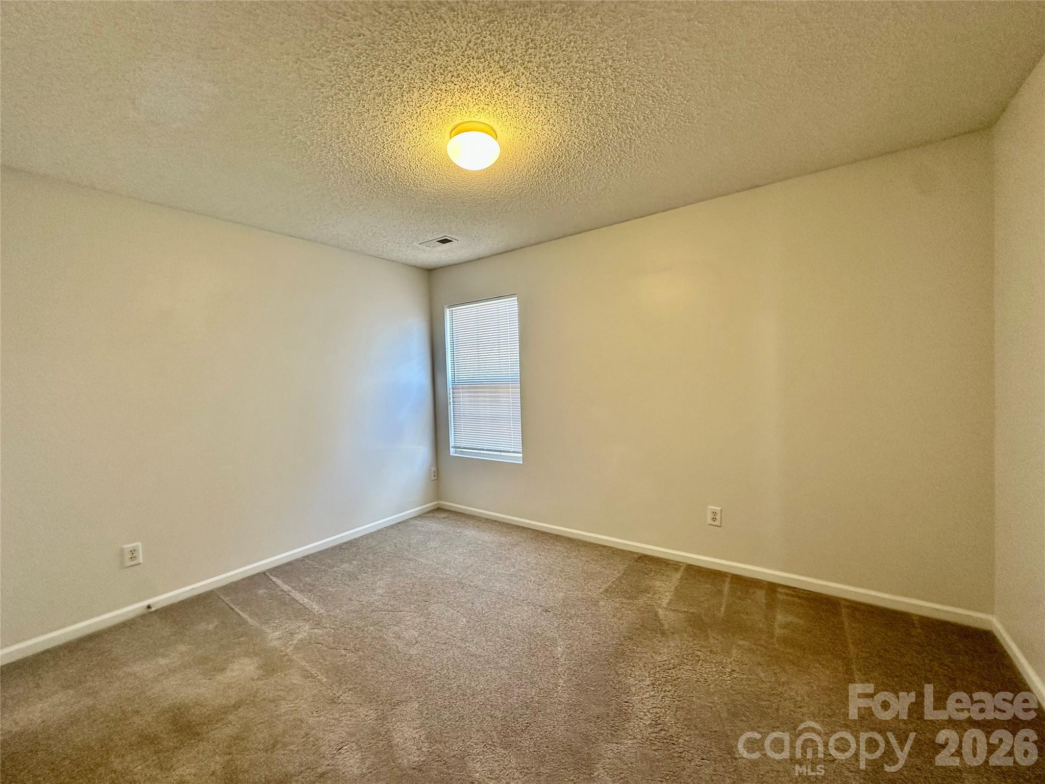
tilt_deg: -0.5
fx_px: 423
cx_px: 522
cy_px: 392
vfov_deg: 85.7
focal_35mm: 14
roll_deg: +1.7
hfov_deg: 102.1
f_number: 2.2
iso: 200
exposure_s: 1/60
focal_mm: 2.22
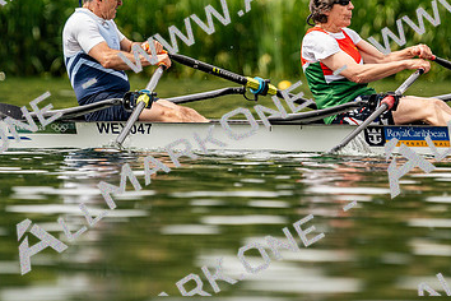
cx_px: 275
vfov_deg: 1.8
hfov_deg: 2.7
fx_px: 9658
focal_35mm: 771
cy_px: 77
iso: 320
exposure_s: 1/2000
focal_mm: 470
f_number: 6.3
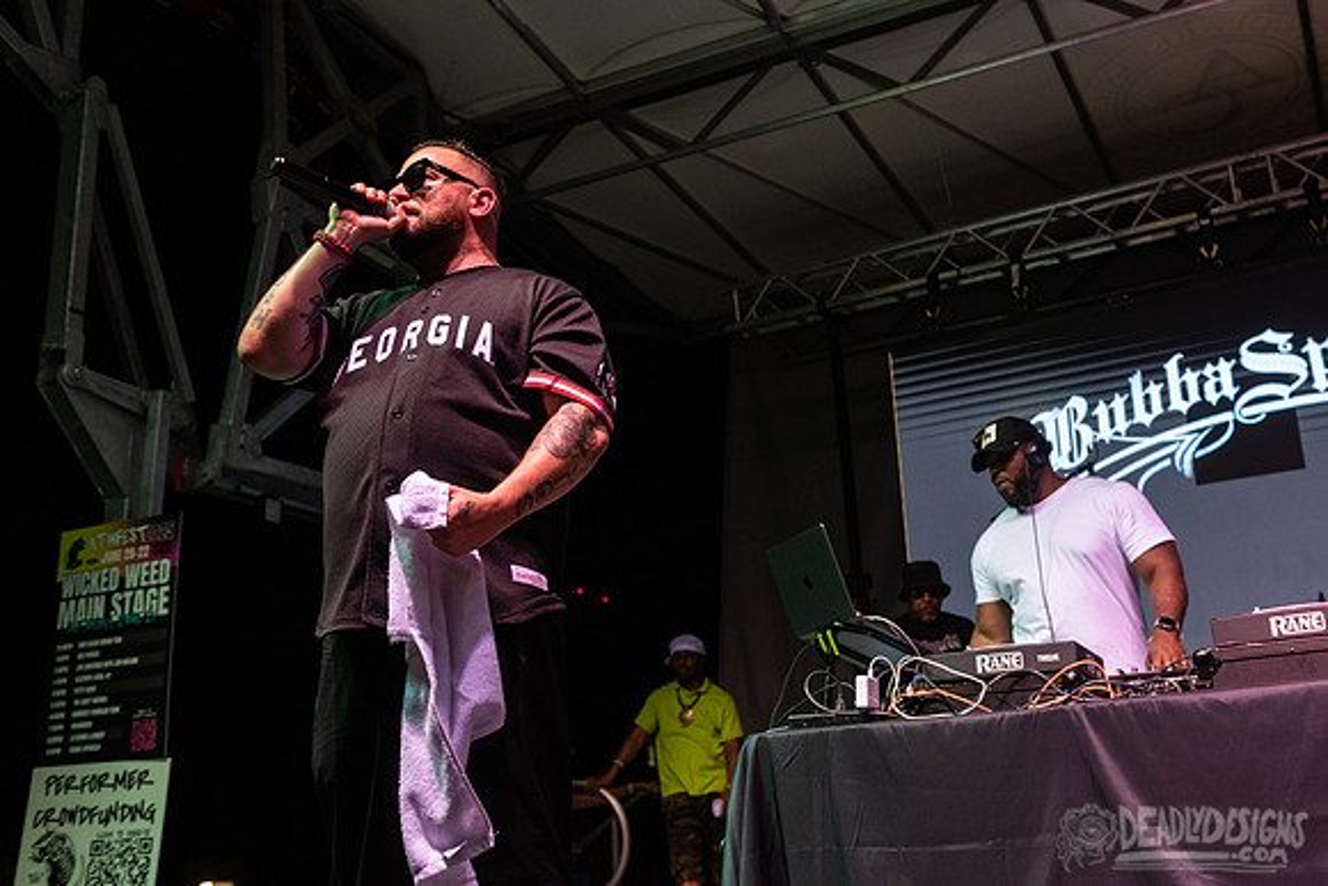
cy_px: 438
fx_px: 1392
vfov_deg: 35.3
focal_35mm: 38
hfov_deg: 50.9
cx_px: 737
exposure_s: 1/250
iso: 2000
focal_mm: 34
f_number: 4
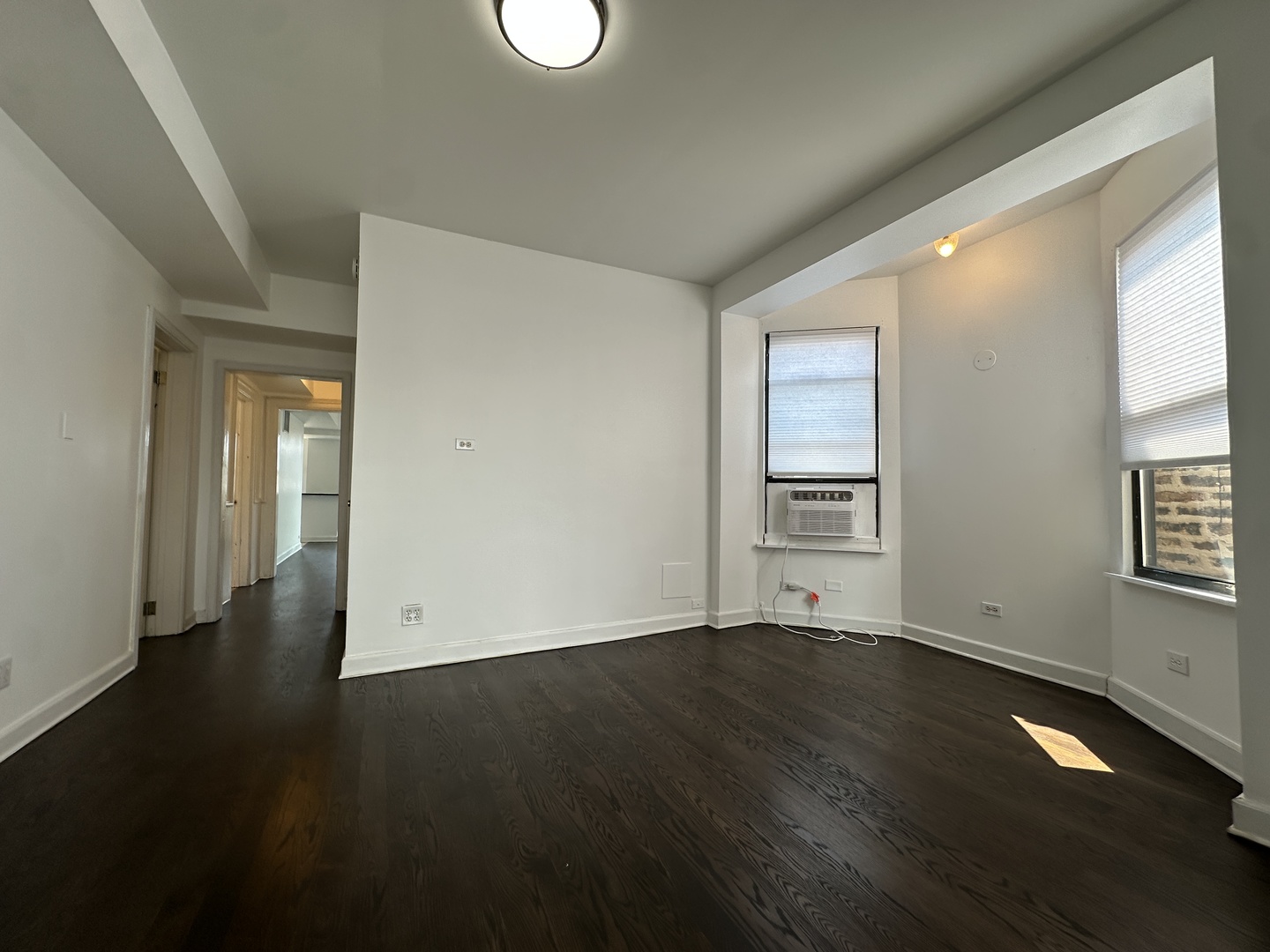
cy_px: 476
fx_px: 514
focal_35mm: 14
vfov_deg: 85.7
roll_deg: -0.4
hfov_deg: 102.1
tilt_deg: +2.5
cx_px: 635
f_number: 2.2
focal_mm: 2.22
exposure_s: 1/145
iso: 40
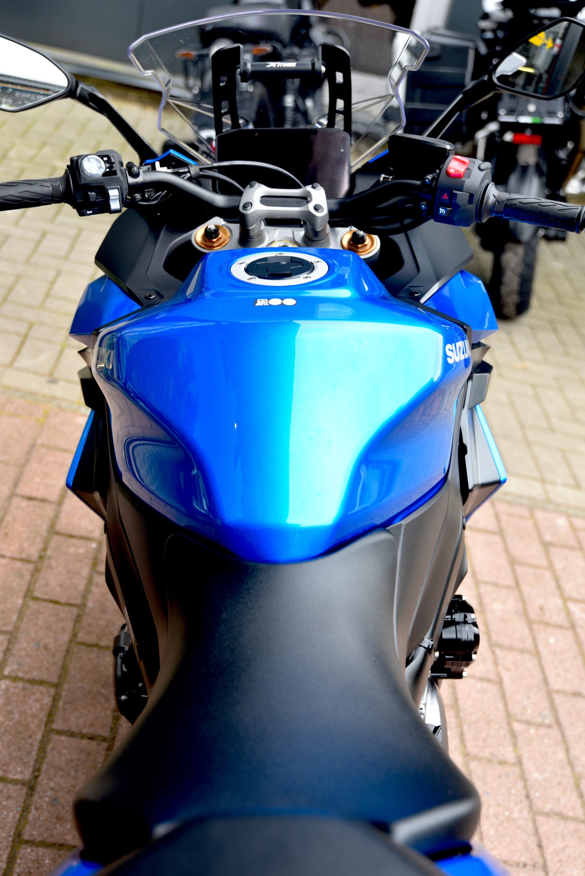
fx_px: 1071
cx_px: 292
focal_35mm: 44
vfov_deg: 44.5
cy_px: 438
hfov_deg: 30.5
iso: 100
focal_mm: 44
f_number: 3.5
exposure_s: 1/60
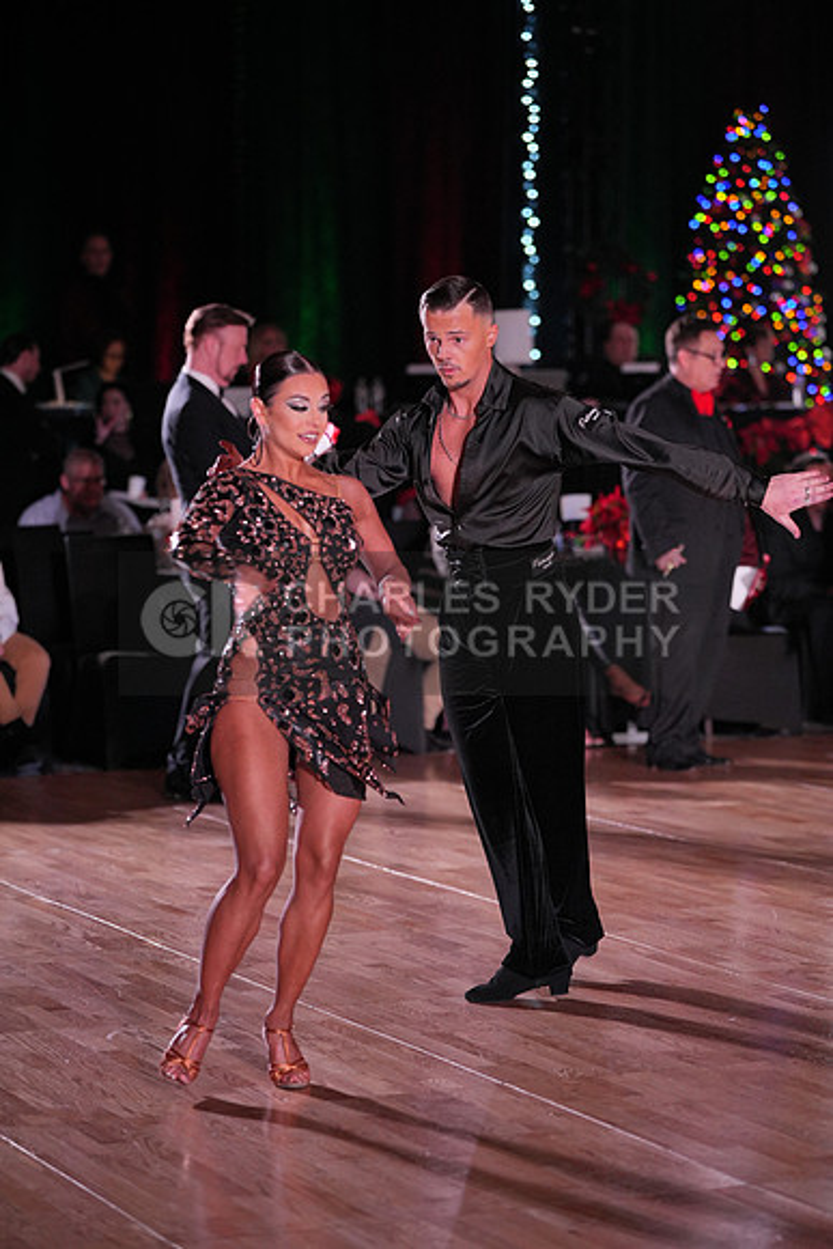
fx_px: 3677
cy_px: 624
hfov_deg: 12.9
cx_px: 416
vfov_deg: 19.3
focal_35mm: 106
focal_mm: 106
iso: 1600
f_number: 2.8
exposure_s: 1/800
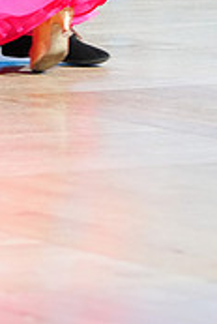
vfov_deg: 4.7
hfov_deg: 3.2
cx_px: 46
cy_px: -217
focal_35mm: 438
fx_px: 3944
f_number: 4
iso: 2500
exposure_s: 1/250
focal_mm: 131
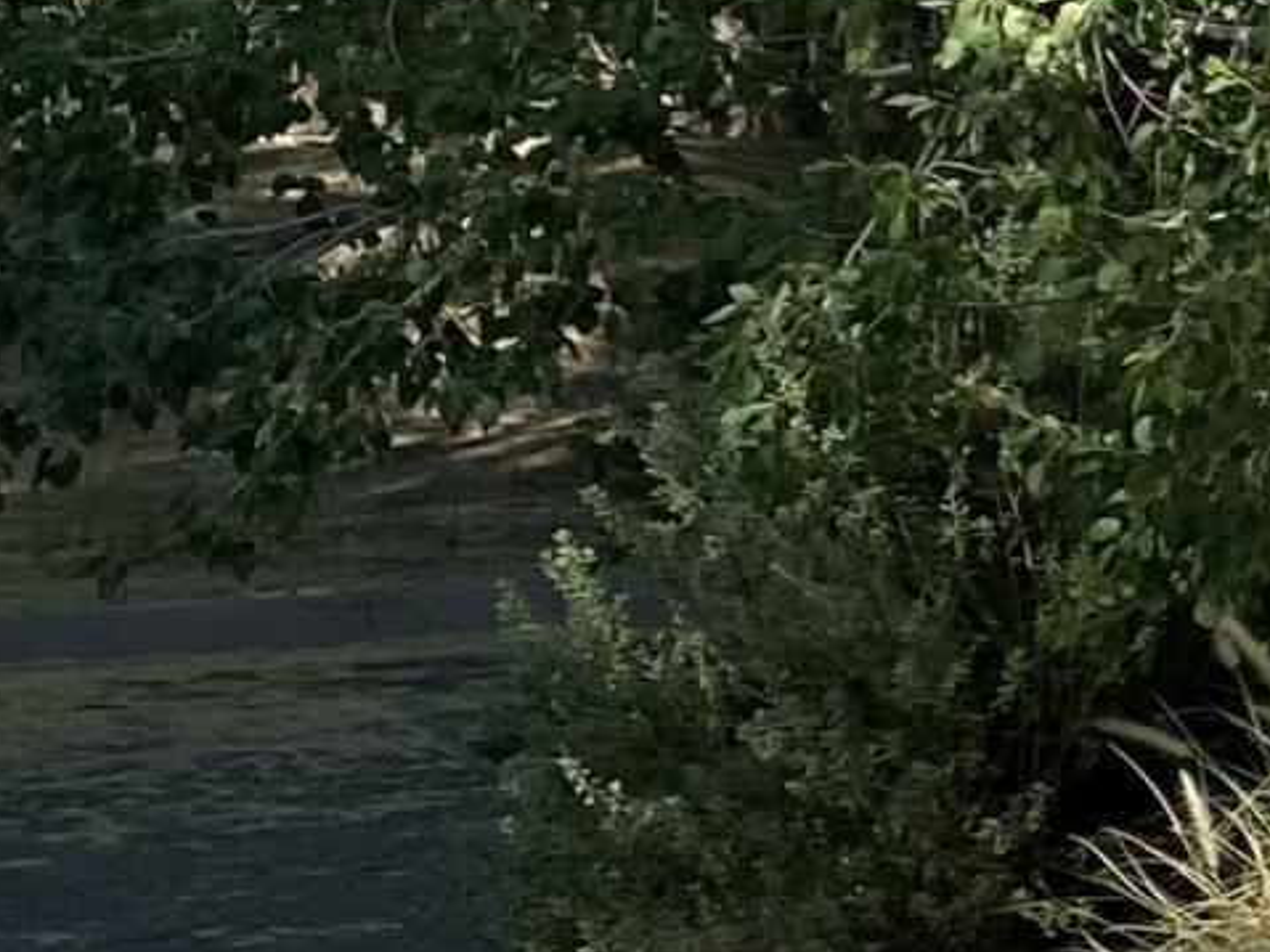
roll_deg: -0.1
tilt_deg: +4.3
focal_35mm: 163
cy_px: -321
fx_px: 5979
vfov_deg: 8.9
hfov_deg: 9.9
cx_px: 3489
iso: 32
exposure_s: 1/1565
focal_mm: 4.25
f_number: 1.8
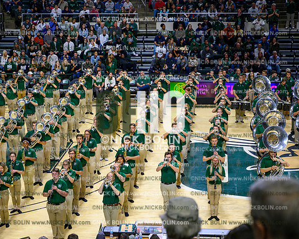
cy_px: 121
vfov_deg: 19.2
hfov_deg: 23.8
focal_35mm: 80
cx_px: 140
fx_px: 708
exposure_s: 1/500
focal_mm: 70
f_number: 4.5
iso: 3200
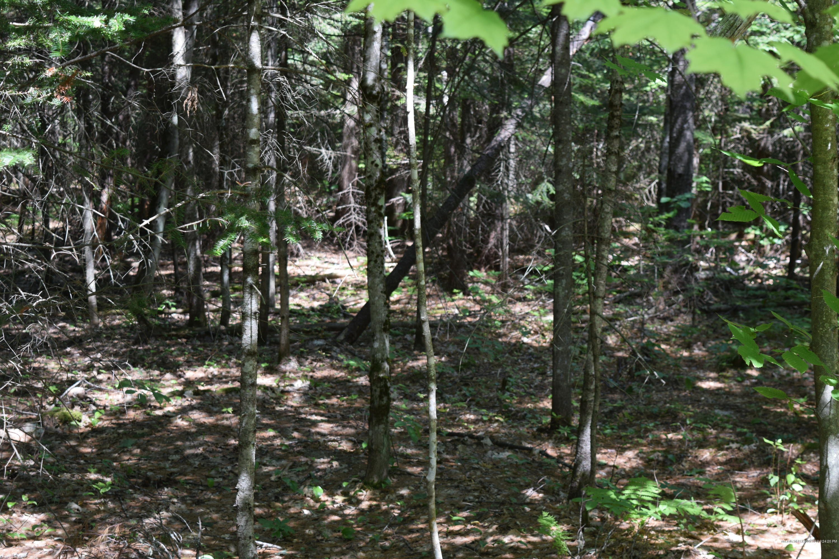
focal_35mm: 72
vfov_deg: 18.9
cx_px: 420
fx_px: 1678
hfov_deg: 28.1
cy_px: 280
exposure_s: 1/125
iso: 400
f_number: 5.6
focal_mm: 48
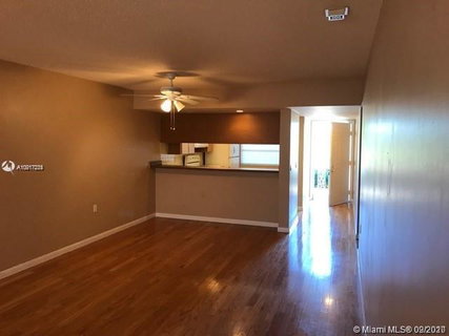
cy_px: 168
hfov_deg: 63.5
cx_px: 224
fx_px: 363
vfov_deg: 49.7
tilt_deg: -4.3
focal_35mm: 28
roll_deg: +1.0
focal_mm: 3.99
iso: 40
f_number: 1.8
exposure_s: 1/24
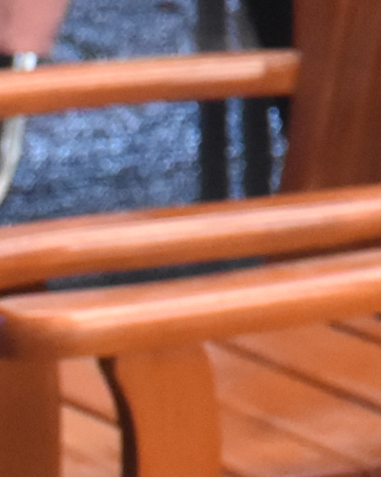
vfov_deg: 4.9
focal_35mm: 390
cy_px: -557
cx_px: 1916
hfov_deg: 3.6
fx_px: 5500
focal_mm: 32
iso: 2500
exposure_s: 1/160
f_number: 5.6
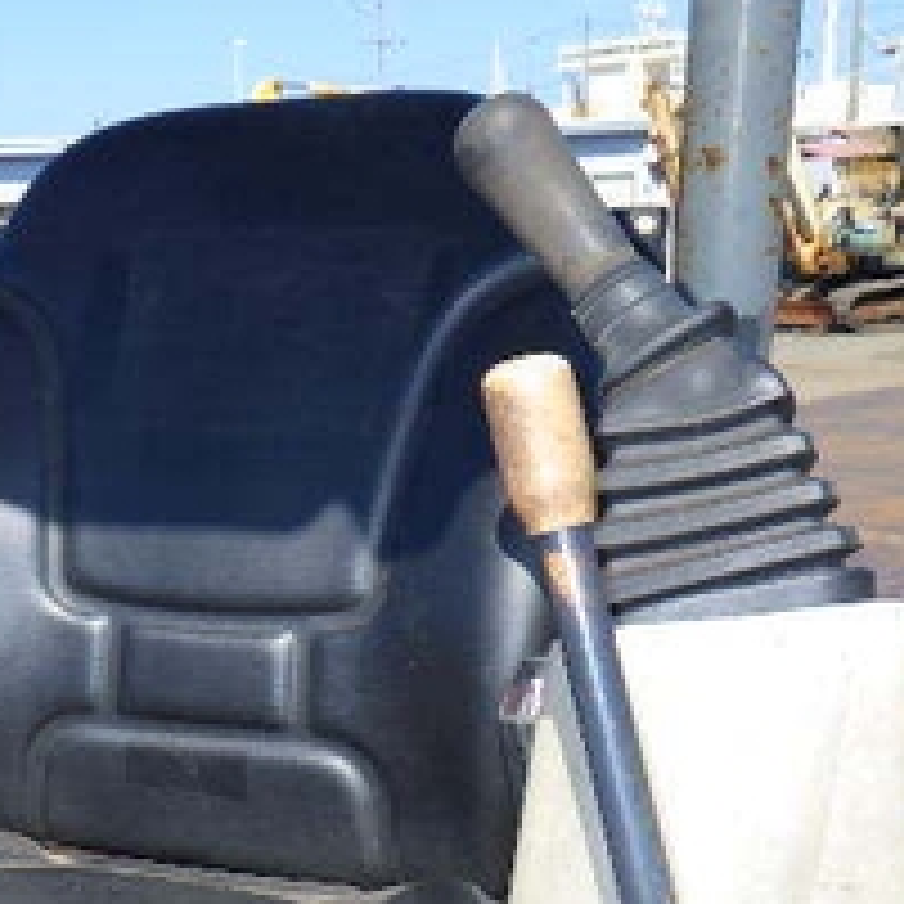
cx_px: 85
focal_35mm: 59
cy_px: 702
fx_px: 1743
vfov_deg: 28.5
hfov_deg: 28.0
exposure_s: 1/640
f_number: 4.2
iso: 125
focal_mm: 5
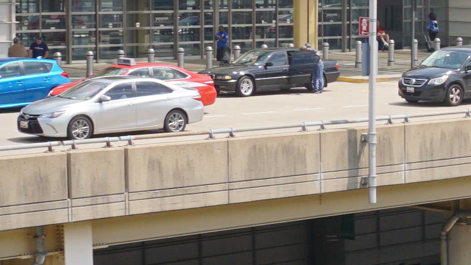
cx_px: 1221
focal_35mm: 145
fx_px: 1811
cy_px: 89
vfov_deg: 8.4
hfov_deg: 11.5
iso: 100
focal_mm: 16
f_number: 9
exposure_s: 1/160
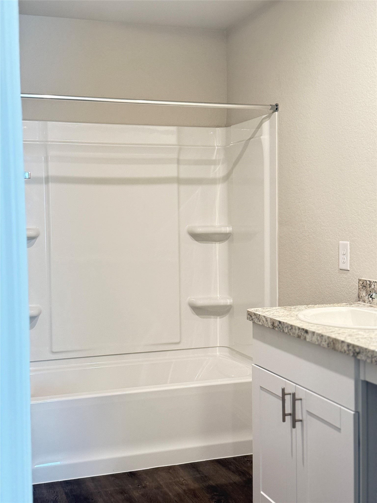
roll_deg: +1.2
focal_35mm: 48
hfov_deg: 30.3
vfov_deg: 39.7
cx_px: 188
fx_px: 697
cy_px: 252
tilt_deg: -2.3
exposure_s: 1/40
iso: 320
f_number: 1.78
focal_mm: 6.76
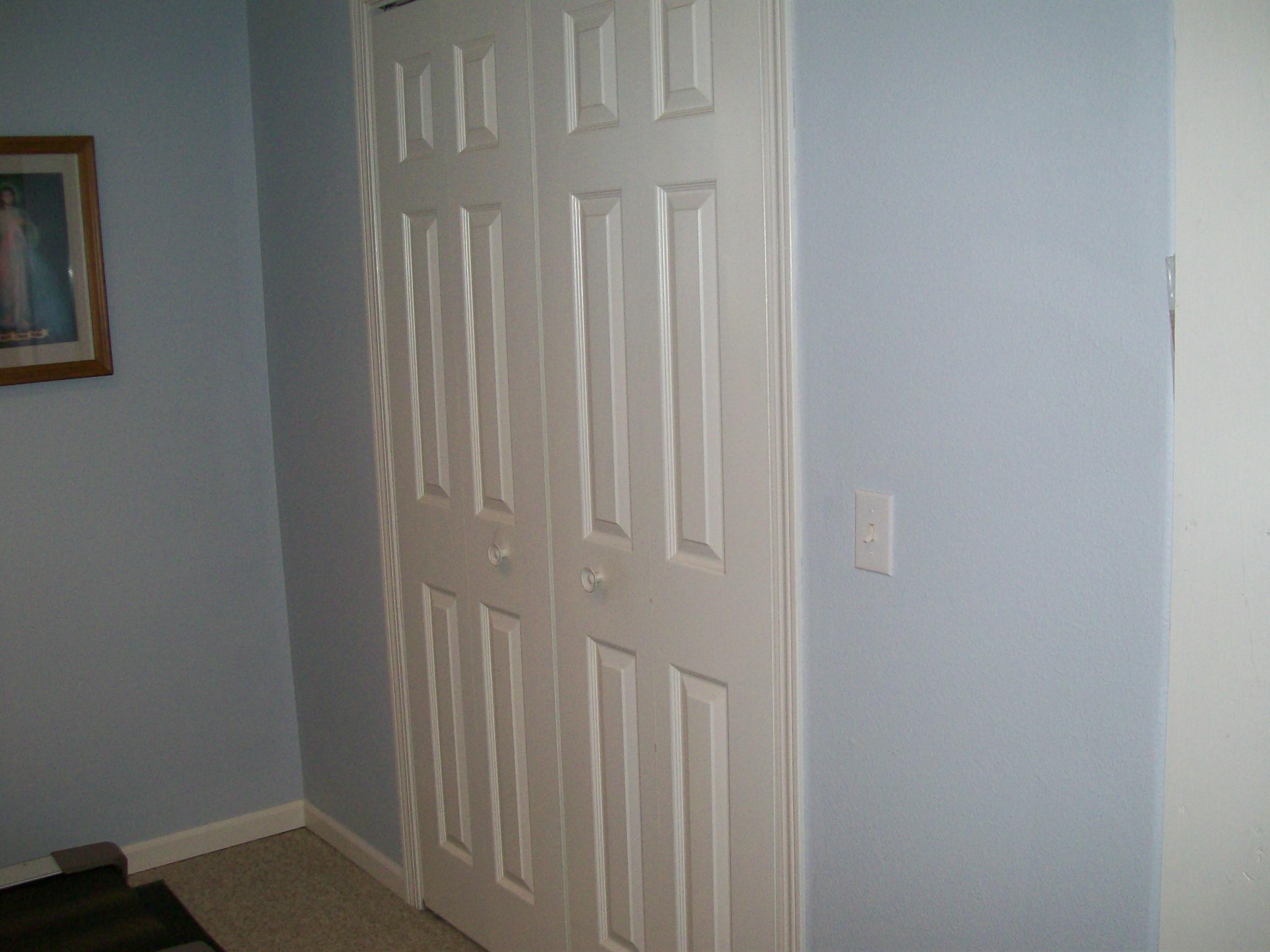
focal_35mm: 36
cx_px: 635
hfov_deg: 51.4
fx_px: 1321
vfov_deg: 39.7
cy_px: 476
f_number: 2.7
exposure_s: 1/64
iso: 140
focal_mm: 6
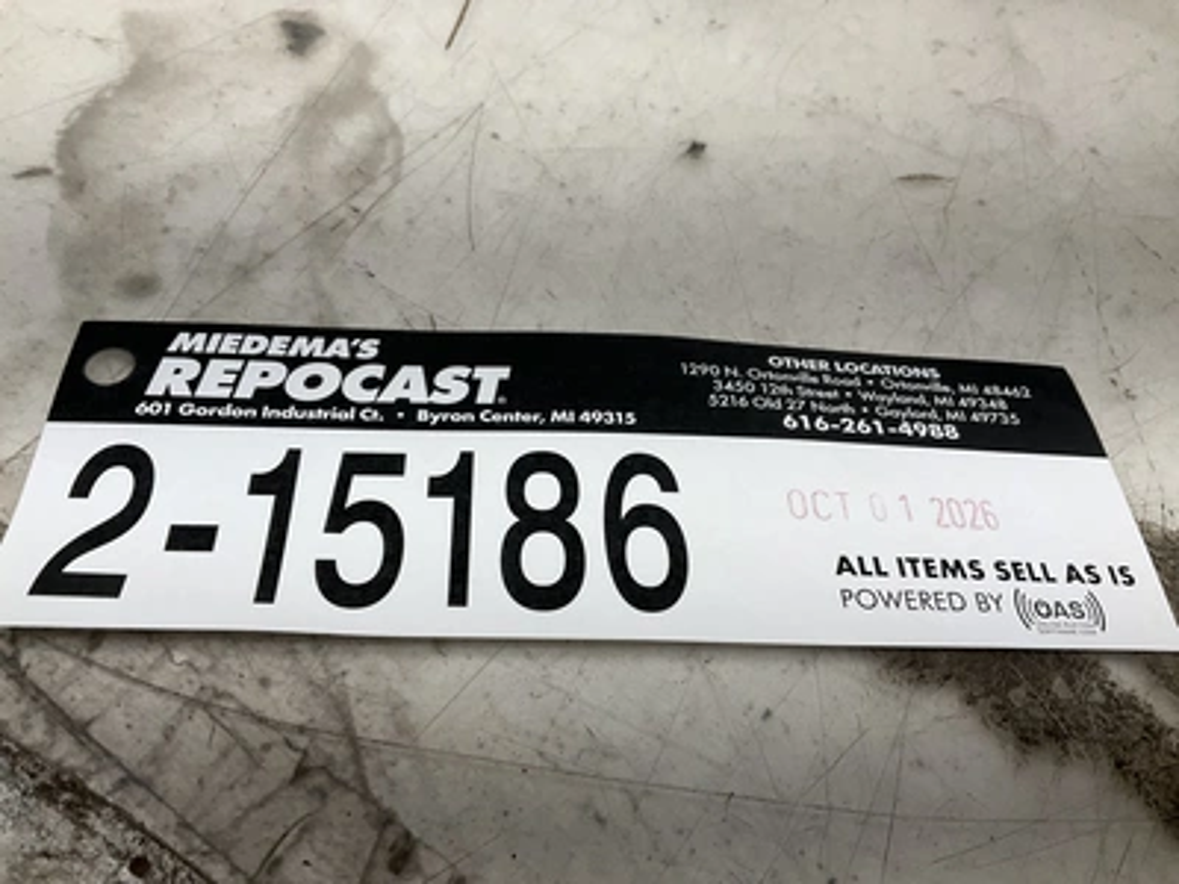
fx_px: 988
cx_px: 590
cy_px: 442
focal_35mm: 29
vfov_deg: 48.2
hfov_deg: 61.7
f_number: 1.8
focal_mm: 3
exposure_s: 1/120
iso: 25
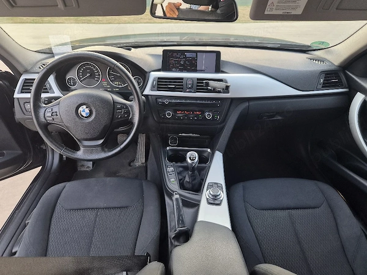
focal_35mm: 23
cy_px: 138
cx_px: 184
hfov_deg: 73.9
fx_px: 244
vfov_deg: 58.9
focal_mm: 5.4
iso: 64
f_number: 1.8
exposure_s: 1/71.4
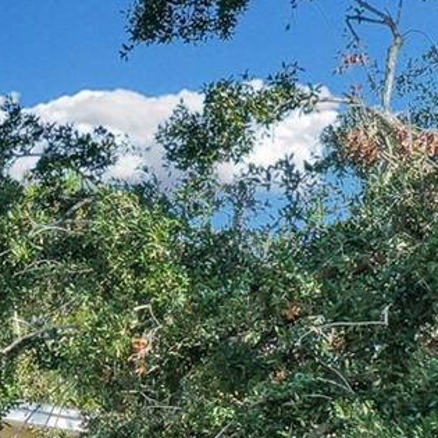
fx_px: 1732
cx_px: -332
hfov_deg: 13.1
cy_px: 565
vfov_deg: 13.9
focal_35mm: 121
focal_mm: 10.26
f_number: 5.6
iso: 100
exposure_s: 1/240
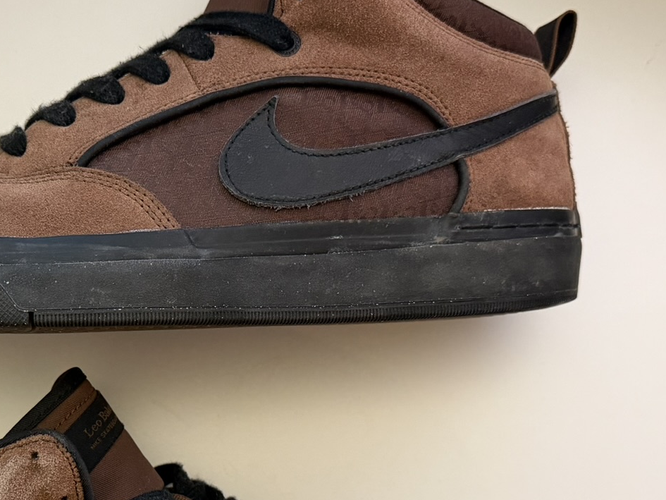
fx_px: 1001
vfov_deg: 27.7
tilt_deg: -85.5
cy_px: 370
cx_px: 229
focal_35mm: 52
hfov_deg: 36.5
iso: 500
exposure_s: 1/60
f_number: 1.78
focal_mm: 6.76
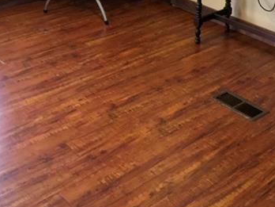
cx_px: 170
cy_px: -92
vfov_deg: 20.1
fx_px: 508
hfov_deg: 30.2
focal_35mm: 64
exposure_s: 1/30
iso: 200
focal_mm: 4.15
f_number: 2.2
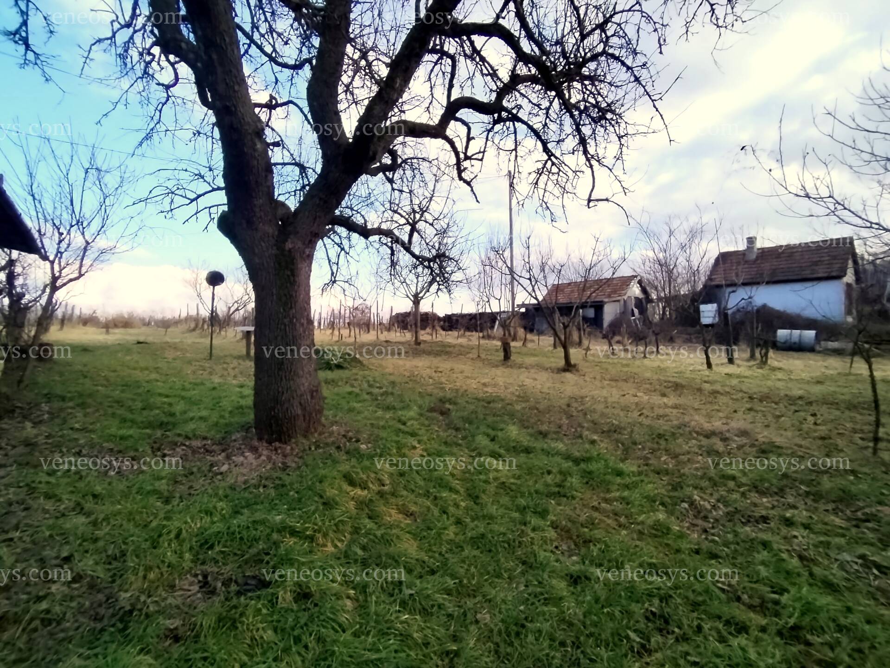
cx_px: 445
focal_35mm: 17
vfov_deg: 74.7
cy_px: 334
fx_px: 437
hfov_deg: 91.0
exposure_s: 1/997
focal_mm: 1.42
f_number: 2.2
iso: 100
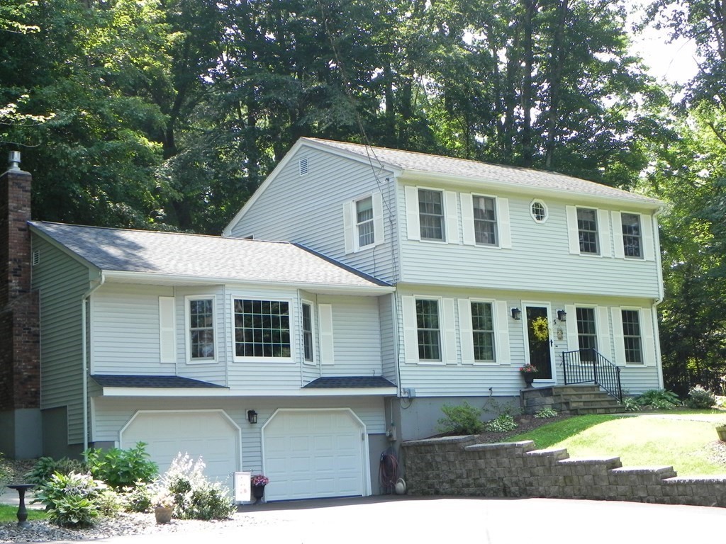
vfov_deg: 25.2
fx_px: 1216
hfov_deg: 33.2
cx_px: 363
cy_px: 272
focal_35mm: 58
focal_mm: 10.3
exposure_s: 1/168
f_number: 4.5
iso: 160
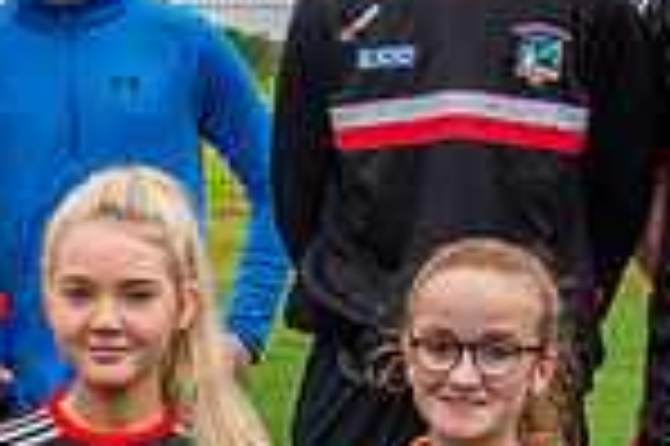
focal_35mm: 247
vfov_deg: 5.5
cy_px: 353
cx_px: 149
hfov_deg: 8.3
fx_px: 4592
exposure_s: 1/100
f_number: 6.3
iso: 220
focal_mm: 55
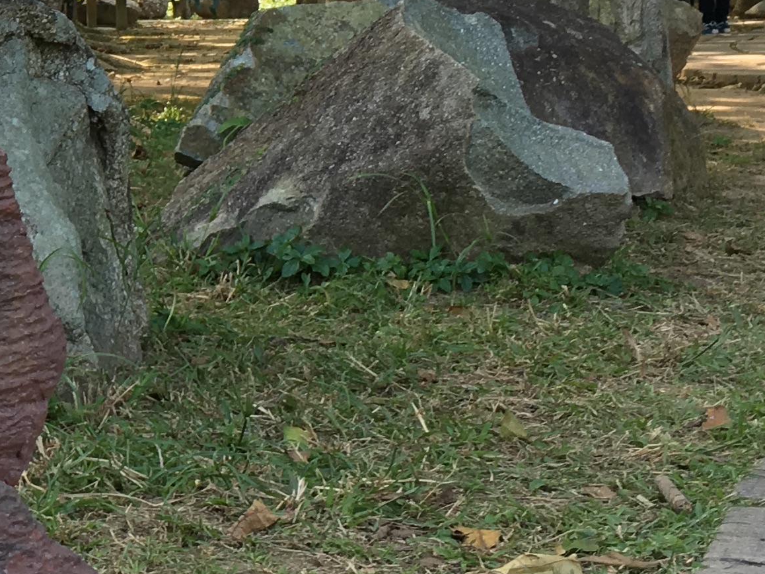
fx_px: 2232
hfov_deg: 18.1
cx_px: -235
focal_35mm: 101
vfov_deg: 14.4
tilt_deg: +0.3
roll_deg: +2.3
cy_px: 12
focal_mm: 4.15
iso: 25
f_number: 2.2
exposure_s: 1/108
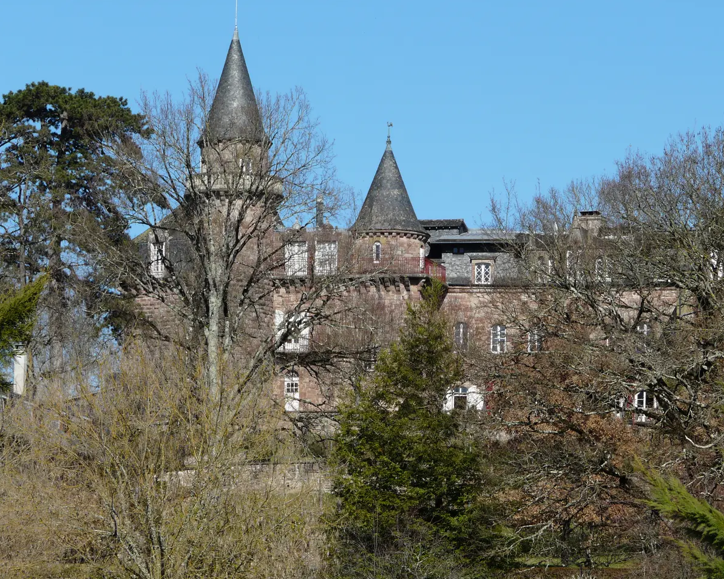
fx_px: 4263
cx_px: 374
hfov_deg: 9.7
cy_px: 289
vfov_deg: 7.8
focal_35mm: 199
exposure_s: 1/500
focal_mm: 31.3
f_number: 6.3
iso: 100
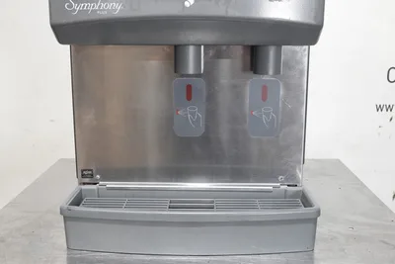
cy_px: 132
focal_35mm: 45
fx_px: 494
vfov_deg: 29.9
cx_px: 198
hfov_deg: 43.6
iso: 1600
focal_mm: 16.54
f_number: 4
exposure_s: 1/50
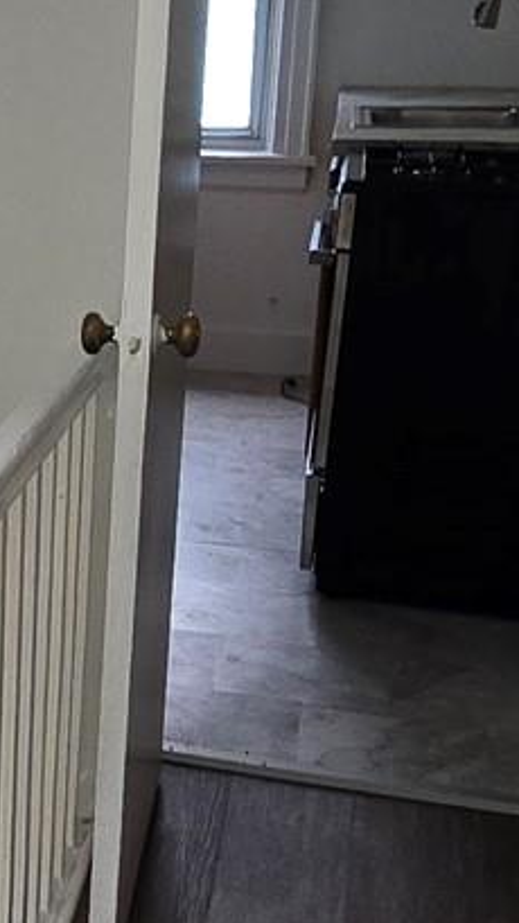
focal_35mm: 71
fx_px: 1737
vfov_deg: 29.7
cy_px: 408
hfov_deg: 14.1
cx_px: -546
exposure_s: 1/120
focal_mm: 2.2
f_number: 2.2
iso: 80
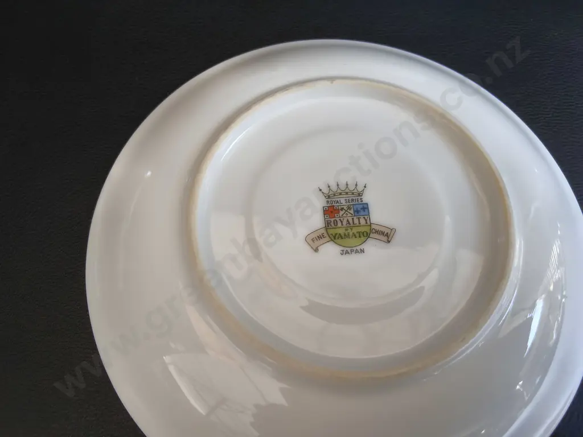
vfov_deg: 51.4
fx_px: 455
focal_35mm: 27
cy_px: 218
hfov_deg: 65.3
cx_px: 292
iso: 100
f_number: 2
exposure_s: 1/100
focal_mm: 2.87
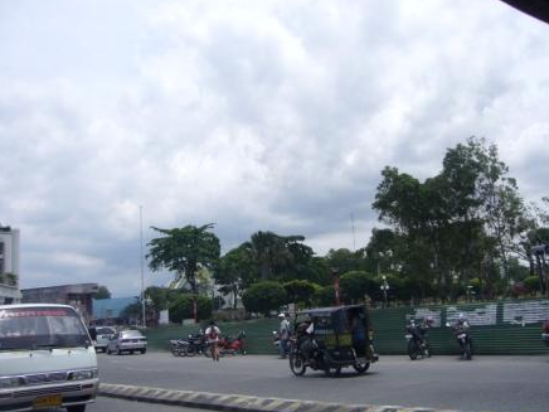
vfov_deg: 39.7
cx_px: 278
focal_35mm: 36
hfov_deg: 51.4
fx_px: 571
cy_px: 208
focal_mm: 5.8
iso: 100
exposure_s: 1/640
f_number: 5.6
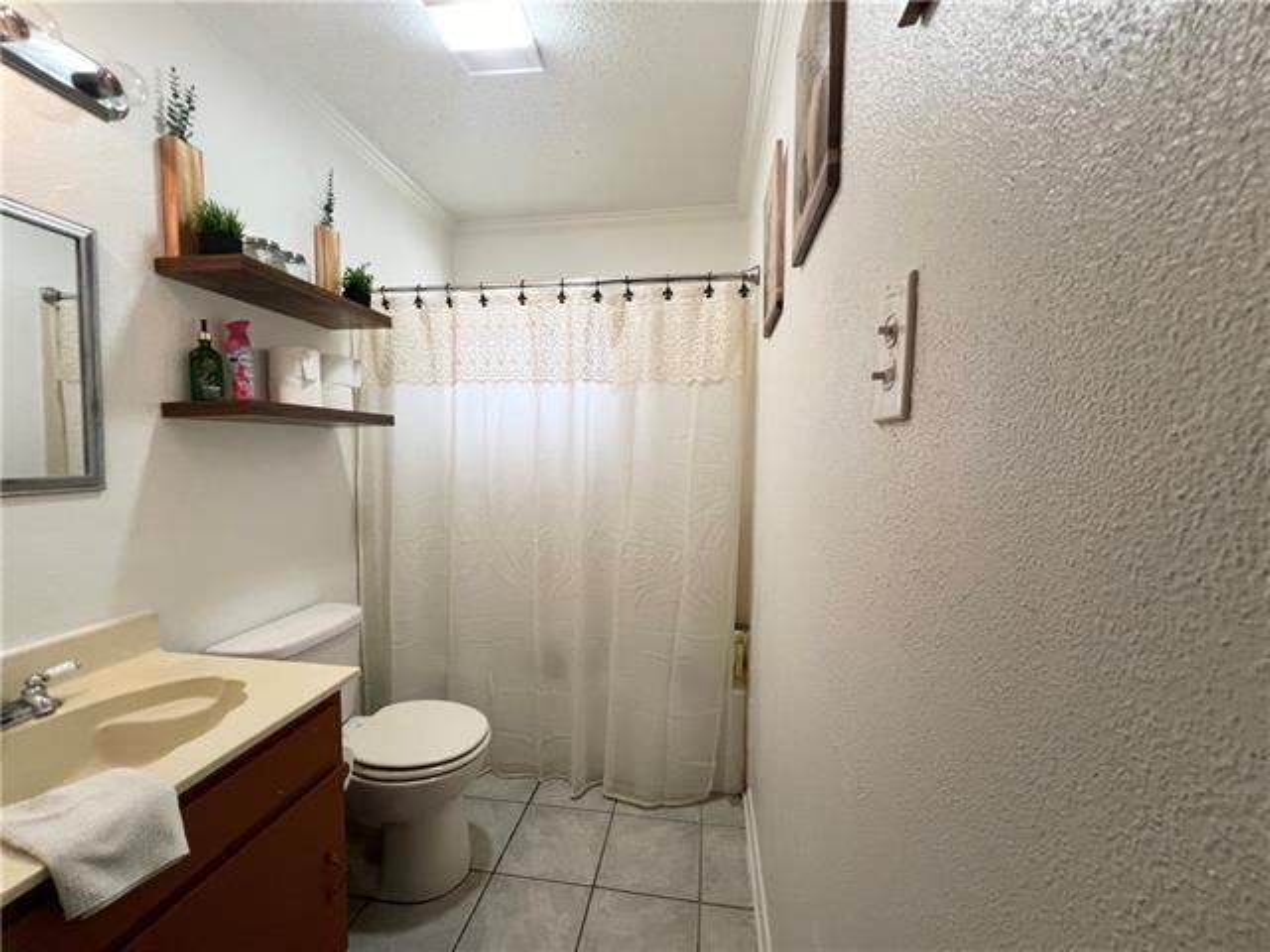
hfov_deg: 106.2
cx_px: 635
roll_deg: -0.8
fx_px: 477
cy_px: 476
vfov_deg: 89.9
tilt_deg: -2.4
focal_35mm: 13
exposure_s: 1/60
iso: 125
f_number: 1.8
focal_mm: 1.57
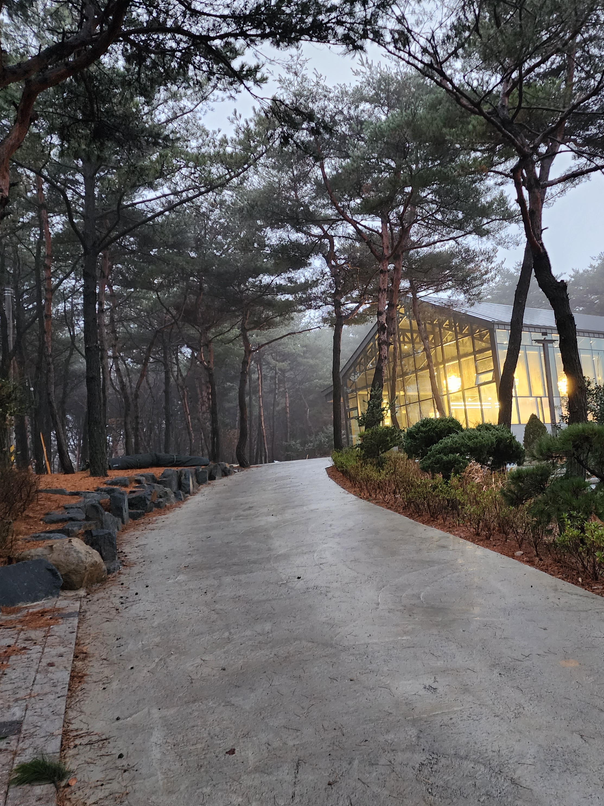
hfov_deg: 45.1
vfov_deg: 58.4
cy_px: 406
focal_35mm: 31
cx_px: 373
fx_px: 721
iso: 640
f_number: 1.8
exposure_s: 1/40
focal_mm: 6.4
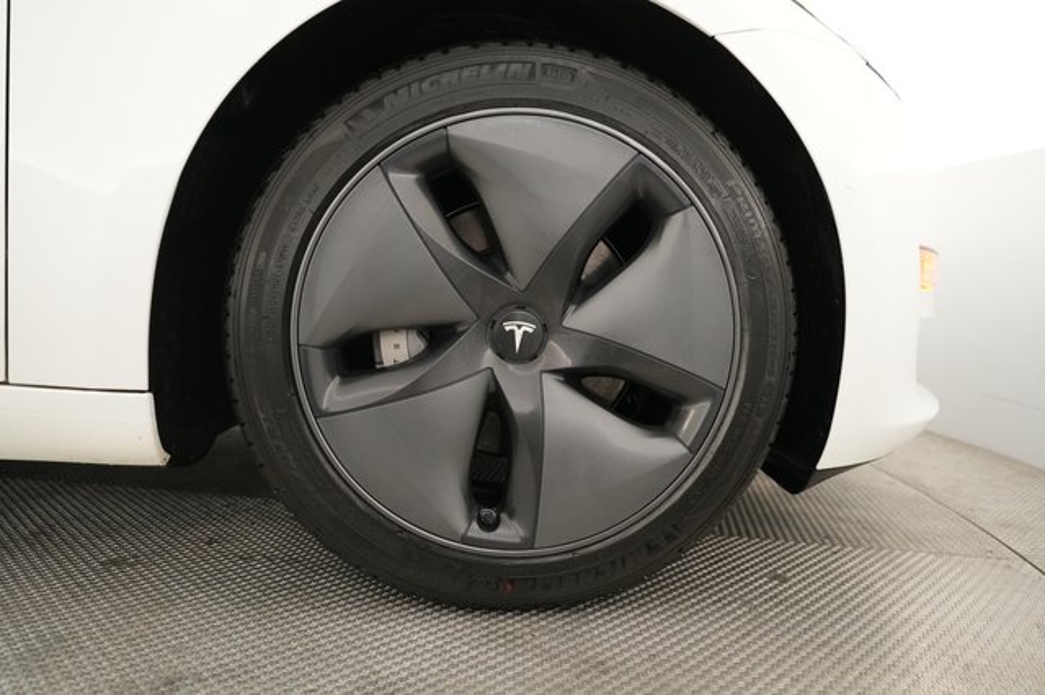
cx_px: 522
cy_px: 348
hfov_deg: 71.5
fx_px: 725
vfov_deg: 51.2
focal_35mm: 25
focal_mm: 25
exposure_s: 1/160
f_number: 2.8
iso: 3200
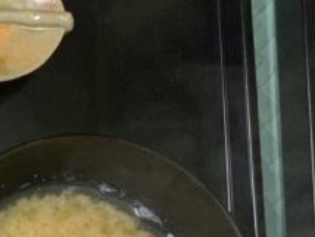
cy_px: 202
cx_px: -158
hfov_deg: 17.1
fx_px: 947
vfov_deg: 14.2
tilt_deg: -81.7
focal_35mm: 104
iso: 200
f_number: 1.8
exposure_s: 1/50
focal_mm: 3
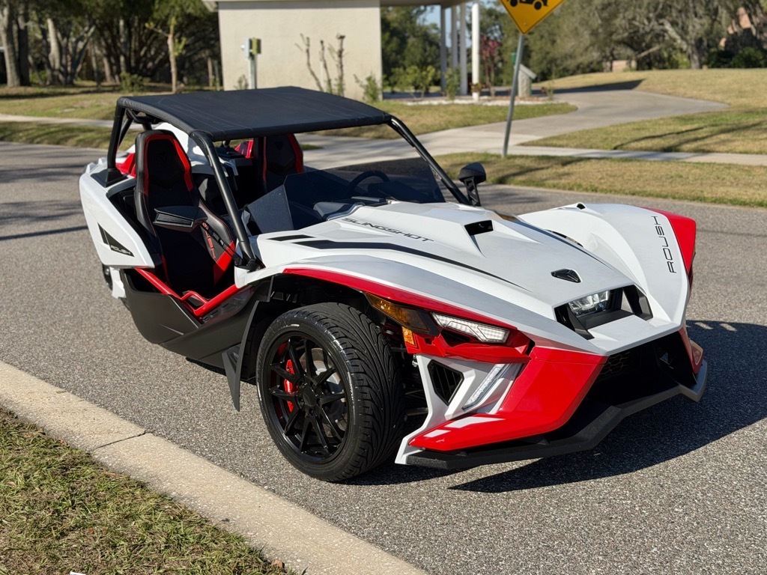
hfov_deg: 39.7
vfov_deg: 30.3
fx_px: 1064
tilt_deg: -11.8
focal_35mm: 48
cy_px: 288
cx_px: 384
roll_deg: +3.2
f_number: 1.78
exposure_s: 1/5587
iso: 64
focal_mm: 6.76
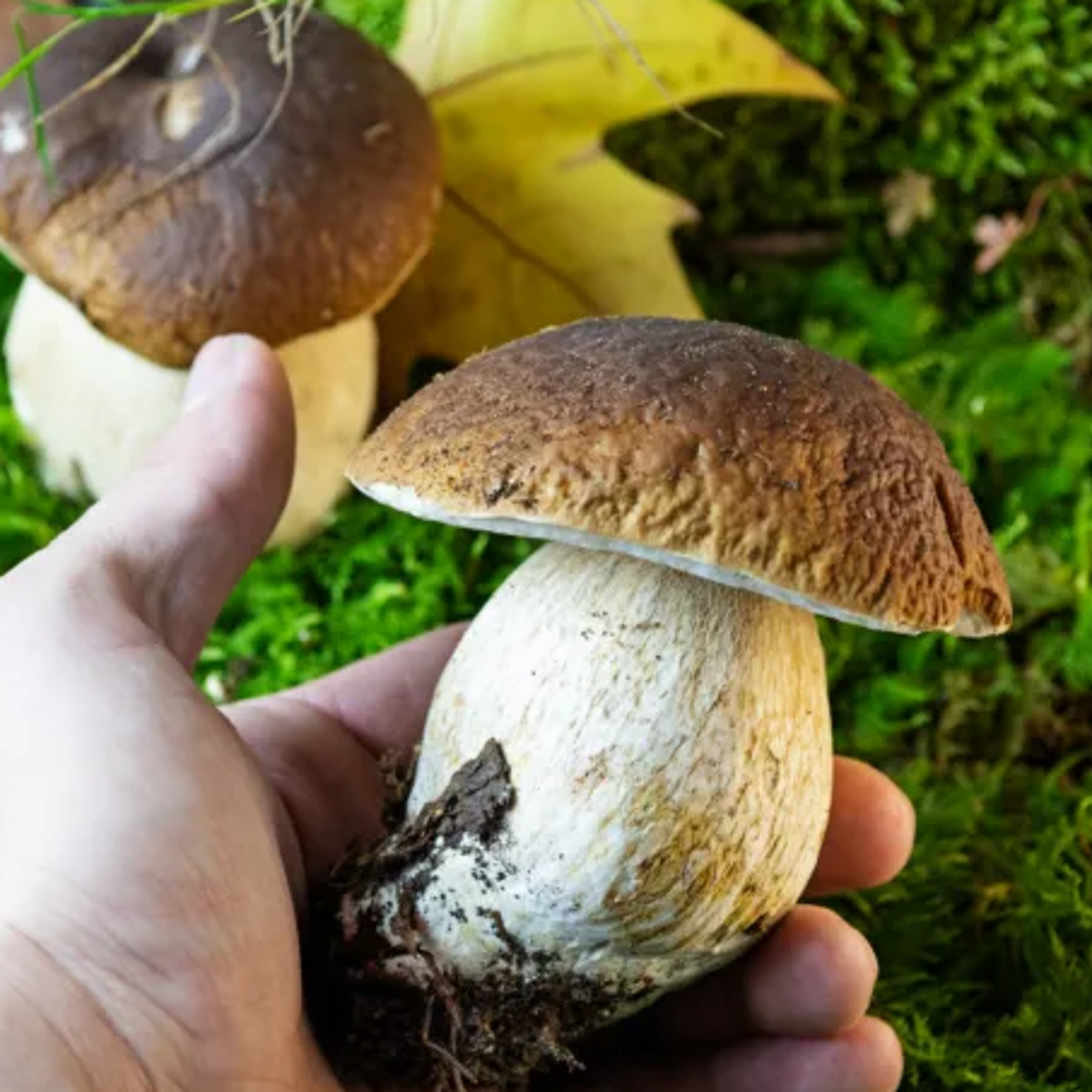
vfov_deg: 16.2
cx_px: 540
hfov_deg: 16.2
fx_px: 3842
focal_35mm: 108
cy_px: 545
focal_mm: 55
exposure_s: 1/40
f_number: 6.3
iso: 400
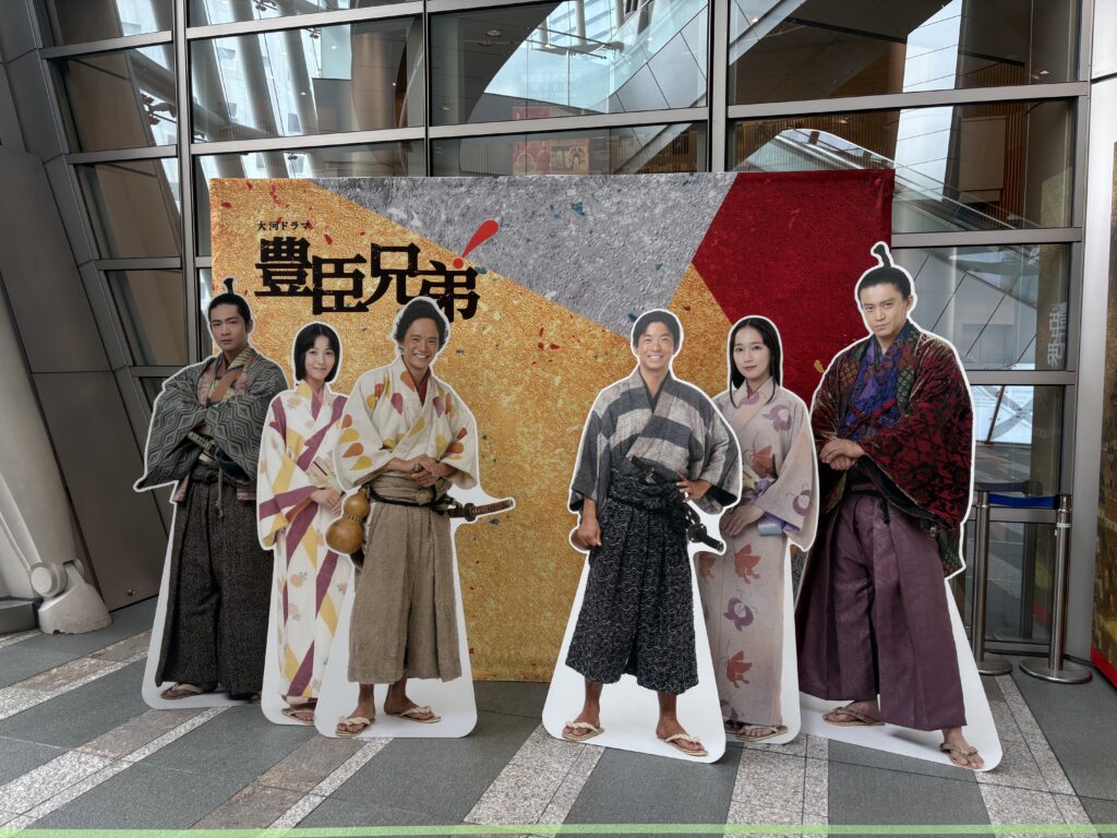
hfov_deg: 67.3
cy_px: 419
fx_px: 839
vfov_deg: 53.1
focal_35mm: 26
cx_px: 558
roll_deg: +0.4
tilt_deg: -4.7
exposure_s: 1/120
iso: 40
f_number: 1.6
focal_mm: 5.96
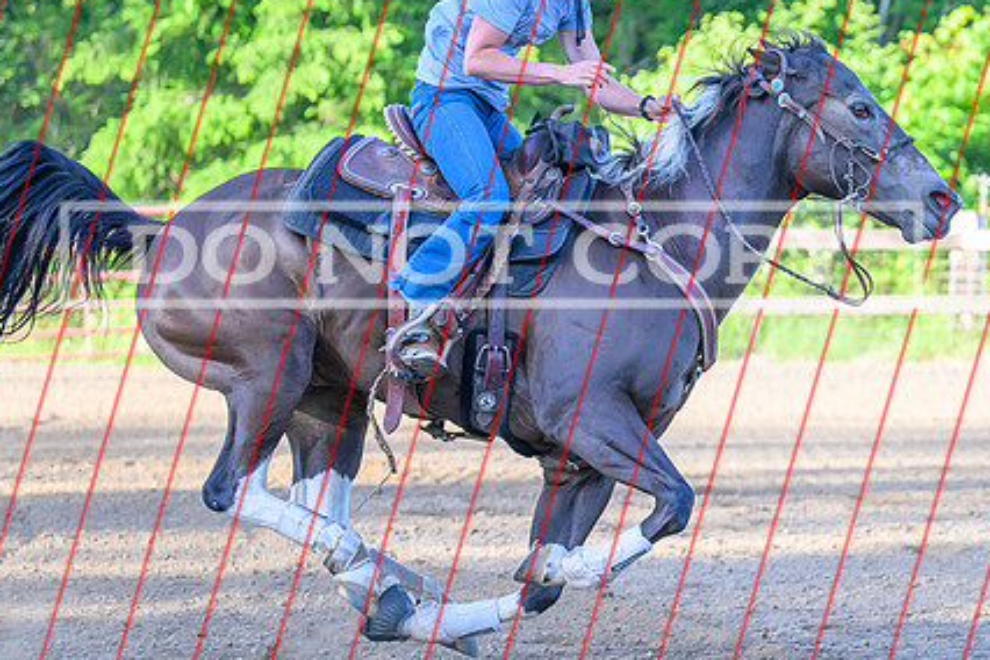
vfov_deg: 8.0
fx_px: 4702
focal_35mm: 171
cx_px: 627
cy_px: 322
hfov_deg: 12.0
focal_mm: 78
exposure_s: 1/2500
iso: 1250
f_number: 2.8
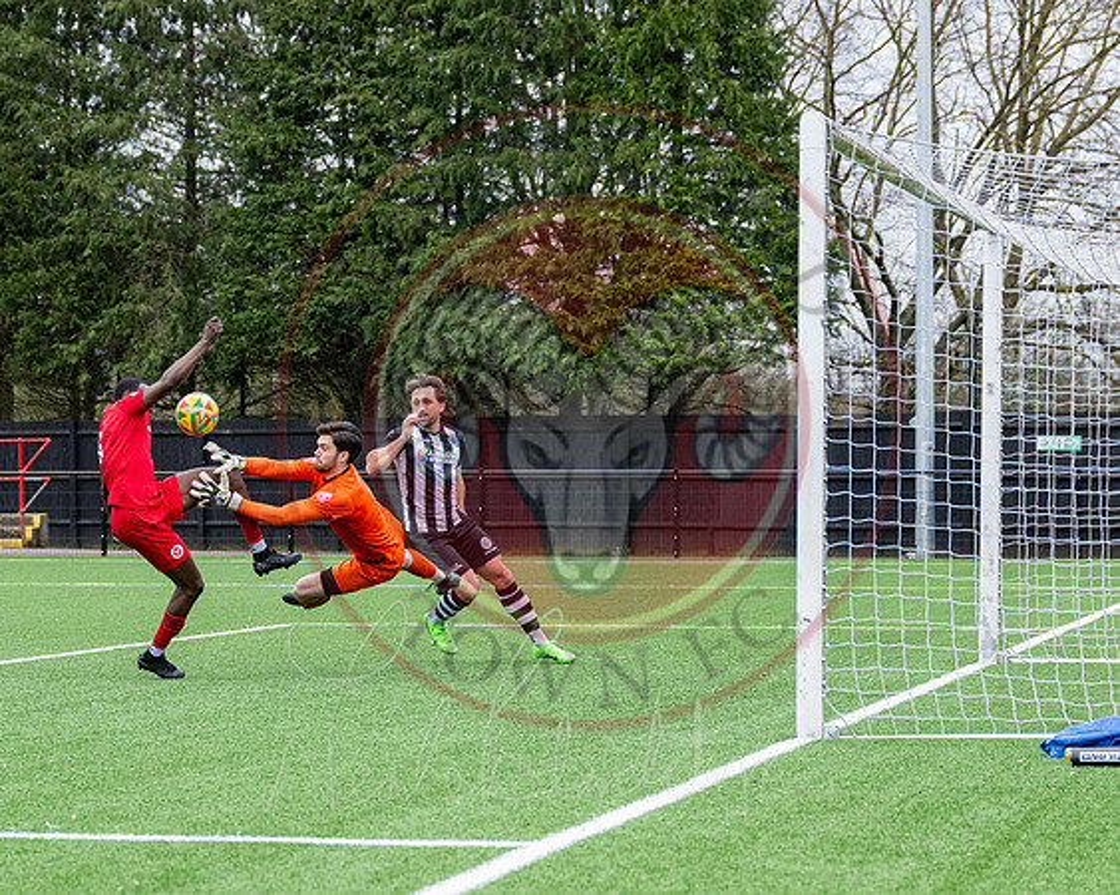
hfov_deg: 14.4
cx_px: 327
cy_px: 564
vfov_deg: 11.6
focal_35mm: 133
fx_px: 4410
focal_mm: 75
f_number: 4
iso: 800
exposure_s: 1/1250
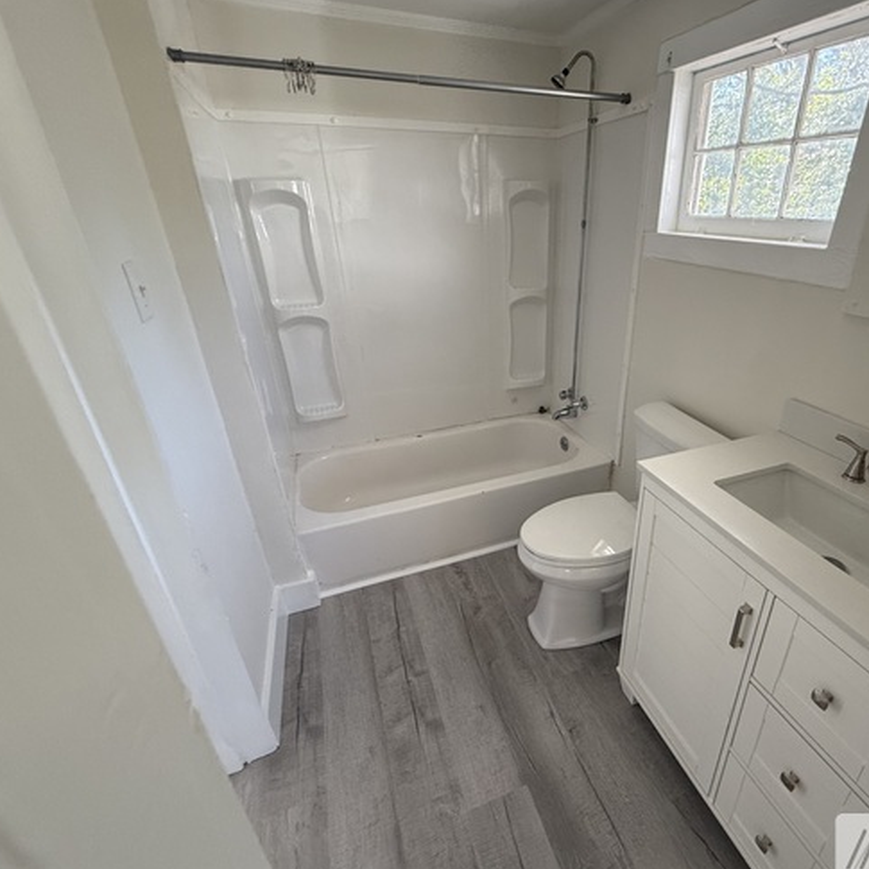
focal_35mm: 17
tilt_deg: -25.2
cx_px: 528
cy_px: 437
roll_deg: +0.4
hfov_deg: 82.8
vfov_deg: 84.0
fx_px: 483
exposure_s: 1/97
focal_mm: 2.22
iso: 400
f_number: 2.2
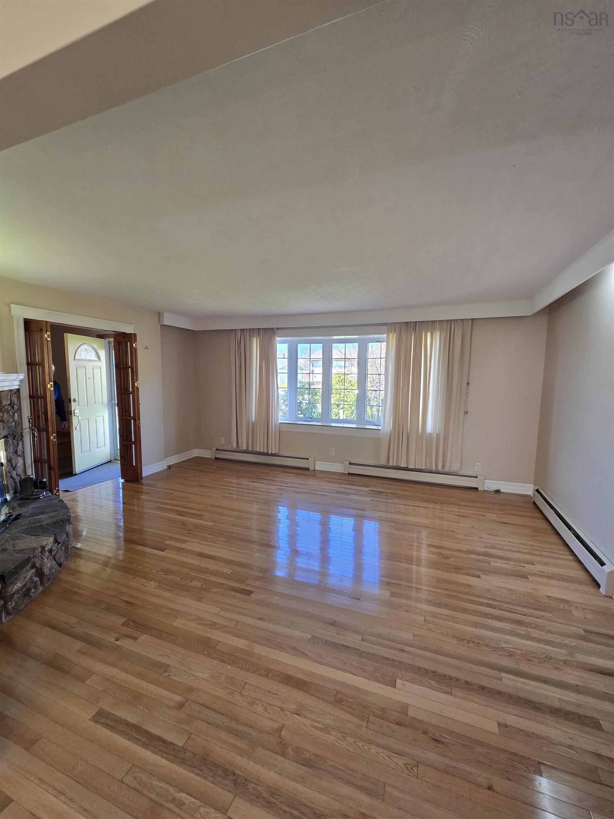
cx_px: 307
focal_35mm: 13
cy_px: 410
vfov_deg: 106.2
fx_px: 307
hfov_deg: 89.9
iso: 100
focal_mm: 2.2
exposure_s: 1/60
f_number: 2.2
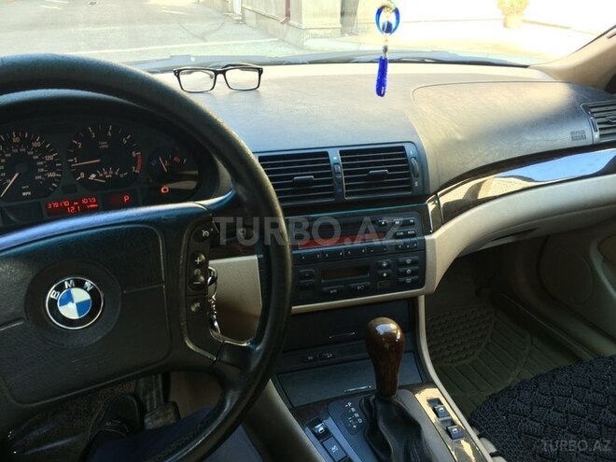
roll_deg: -2.0
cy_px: 231
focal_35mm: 29
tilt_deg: -27.9
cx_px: 308
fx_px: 516
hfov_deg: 61.7
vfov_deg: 48.2
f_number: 2.2
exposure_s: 1/50
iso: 32
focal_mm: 4.15
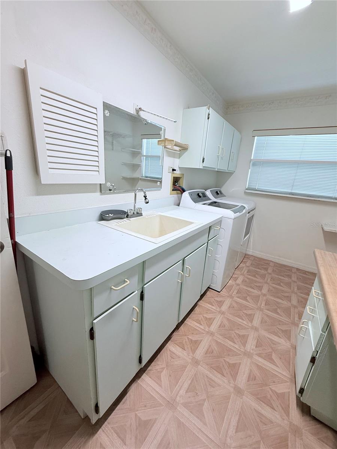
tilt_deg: -14.9
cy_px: 224
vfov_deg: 102.1
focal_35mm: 14
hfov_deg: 85.7
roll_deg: -4.4
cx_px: 168
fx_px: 182
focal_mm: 2.22
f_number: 2.2
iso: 200
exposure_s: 1/120
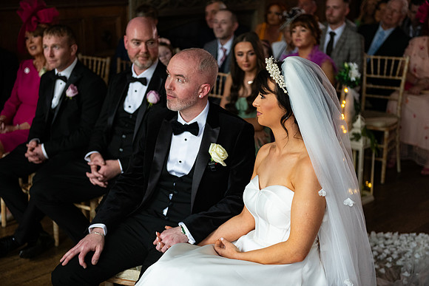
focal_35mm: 60
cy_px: 143
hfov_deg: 33.4
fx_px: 715
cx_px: 214
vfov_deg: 22.6
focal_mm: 60
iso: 800
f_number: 3.5
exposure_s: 1/160
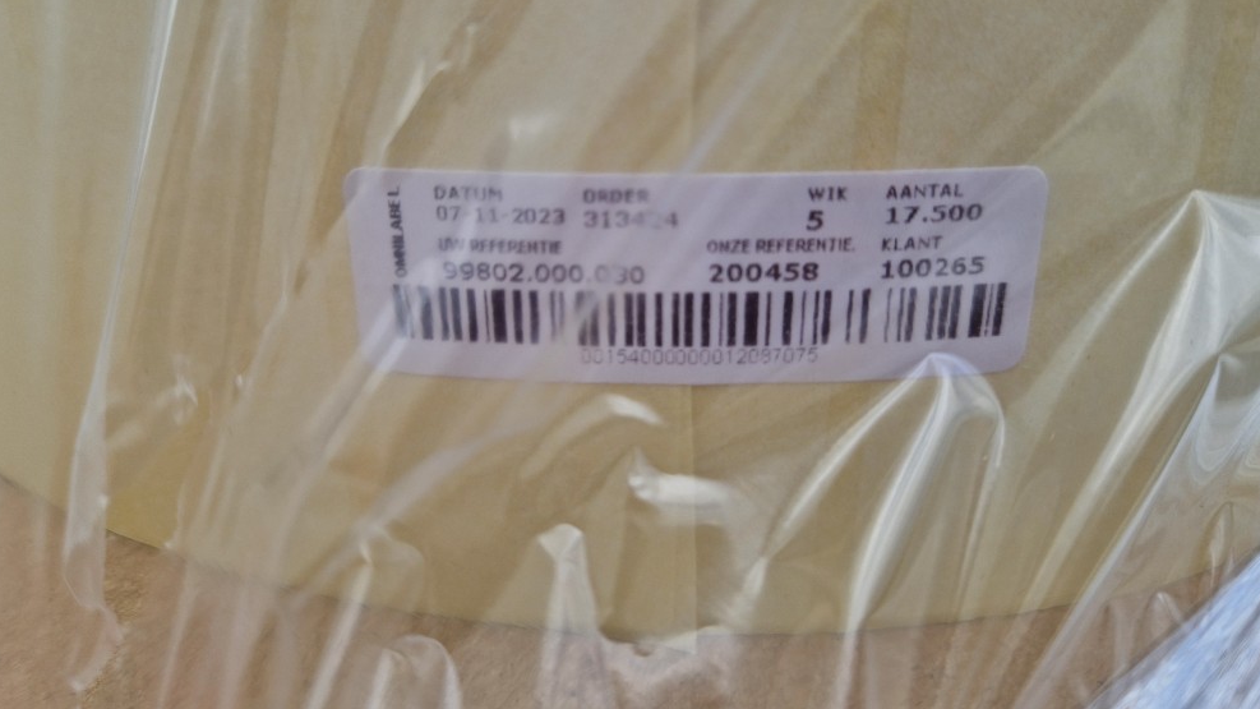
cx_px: 647
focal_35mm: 26
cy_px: 281
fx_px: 869
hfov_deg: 71.9
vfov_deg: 44.1
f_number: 1.8
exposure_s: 1/742
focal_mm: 5.4
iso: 50
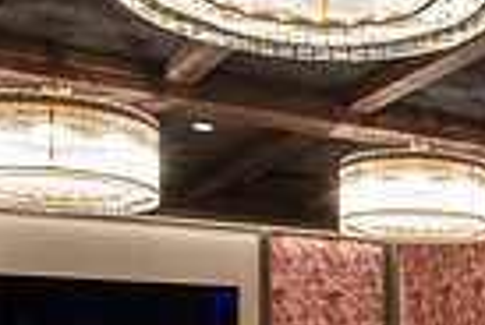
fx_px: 986
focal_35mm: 73
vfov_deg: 17.8
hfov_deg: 24.4
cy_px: 390
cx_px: 620
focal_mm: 17
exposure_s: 8
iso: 200
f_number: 22
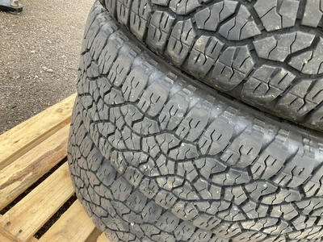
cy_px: 121
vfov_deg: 48.2
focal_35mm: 29
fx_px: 271
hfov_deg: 61.7
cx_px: 162
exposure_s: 1/122
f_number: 1.8
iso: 64
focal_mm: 3
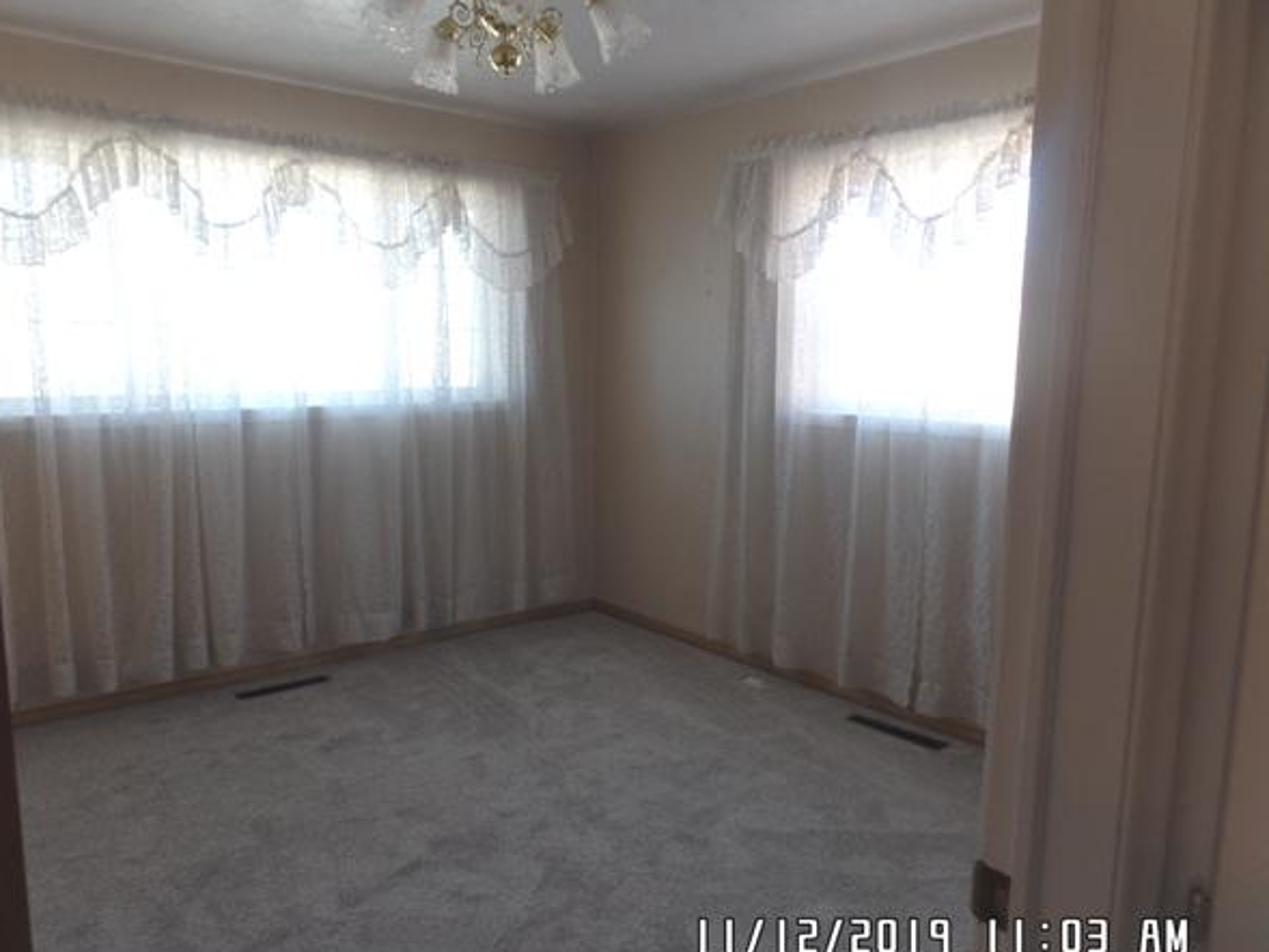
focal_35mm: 25
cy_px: 493
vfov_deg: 54.9
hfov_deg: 69.3
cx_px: 597
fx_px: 917
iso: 80
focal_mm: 4.1
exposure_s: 1/30
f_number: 3.2
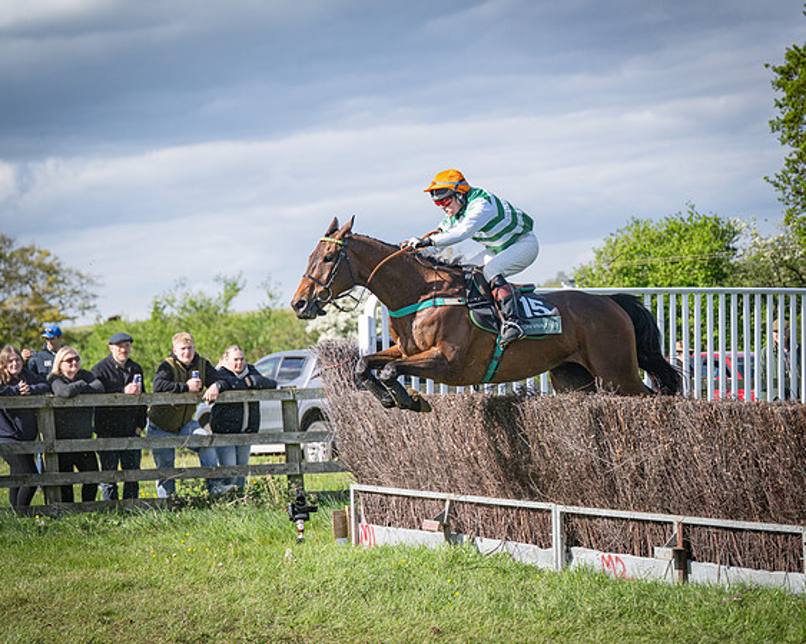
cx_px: 403
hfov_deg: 17.4
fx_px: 2632
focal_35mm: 110
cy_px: 322
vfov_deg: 14.0
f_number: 4
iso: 400
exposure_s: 1/3200
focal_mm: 98
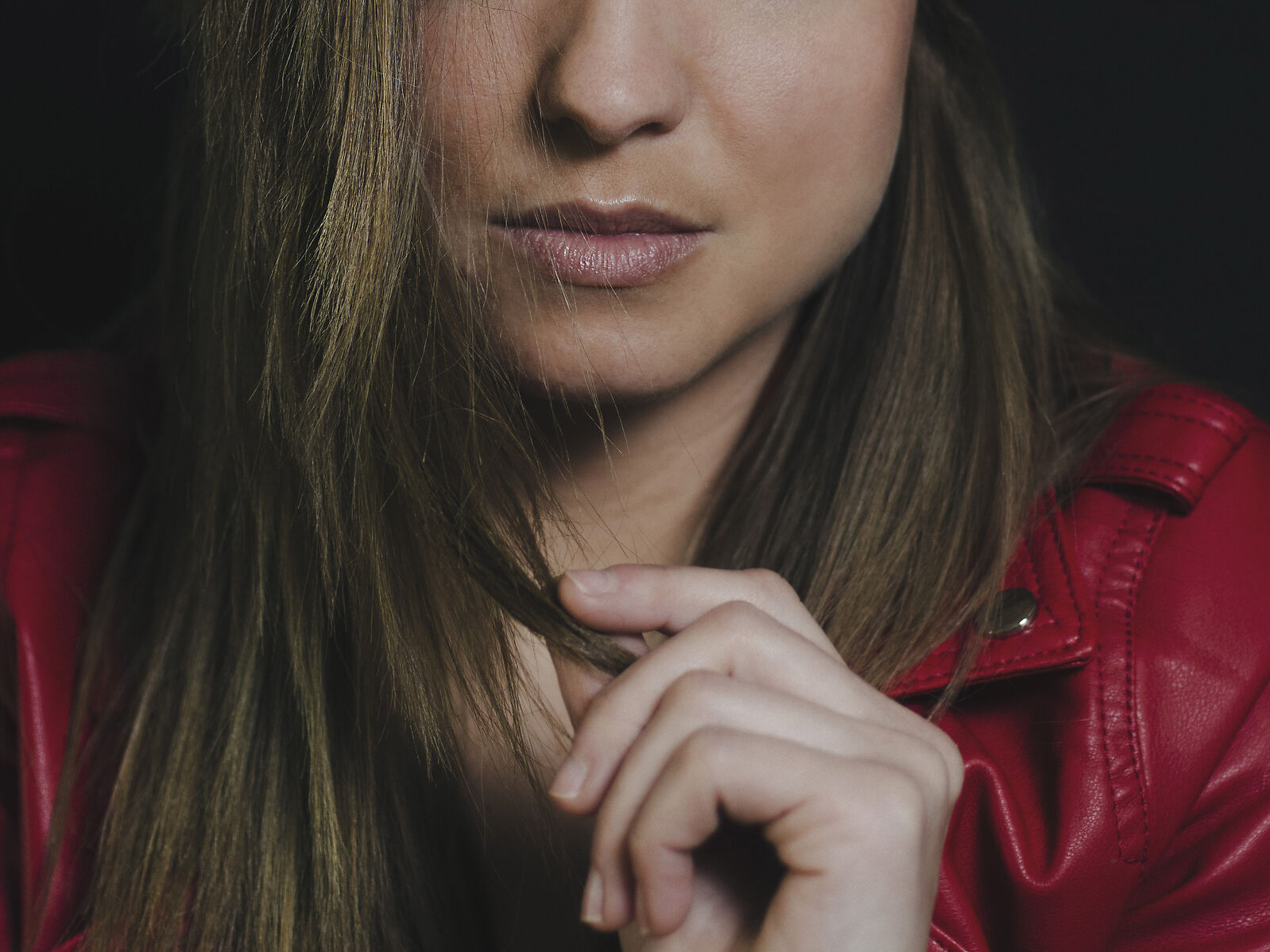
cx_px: 635
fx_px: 4769
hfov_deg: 15.2
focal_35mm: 130
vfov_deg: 11.4
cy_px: 174
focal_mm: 60
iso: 250
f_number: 3.2
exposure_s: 1/100
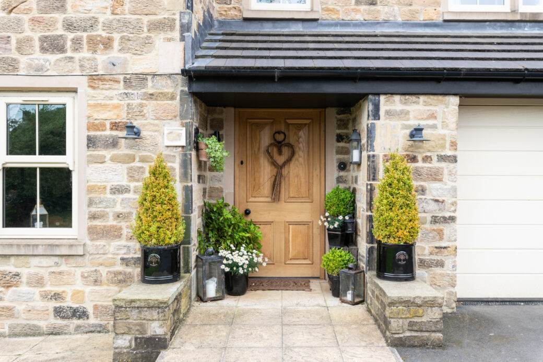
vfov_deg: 43.6
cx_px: 272
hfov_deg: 61.9
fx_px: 452
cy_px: 181
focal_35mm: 30
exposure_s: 1/60
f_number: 8
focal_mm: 30
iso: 200
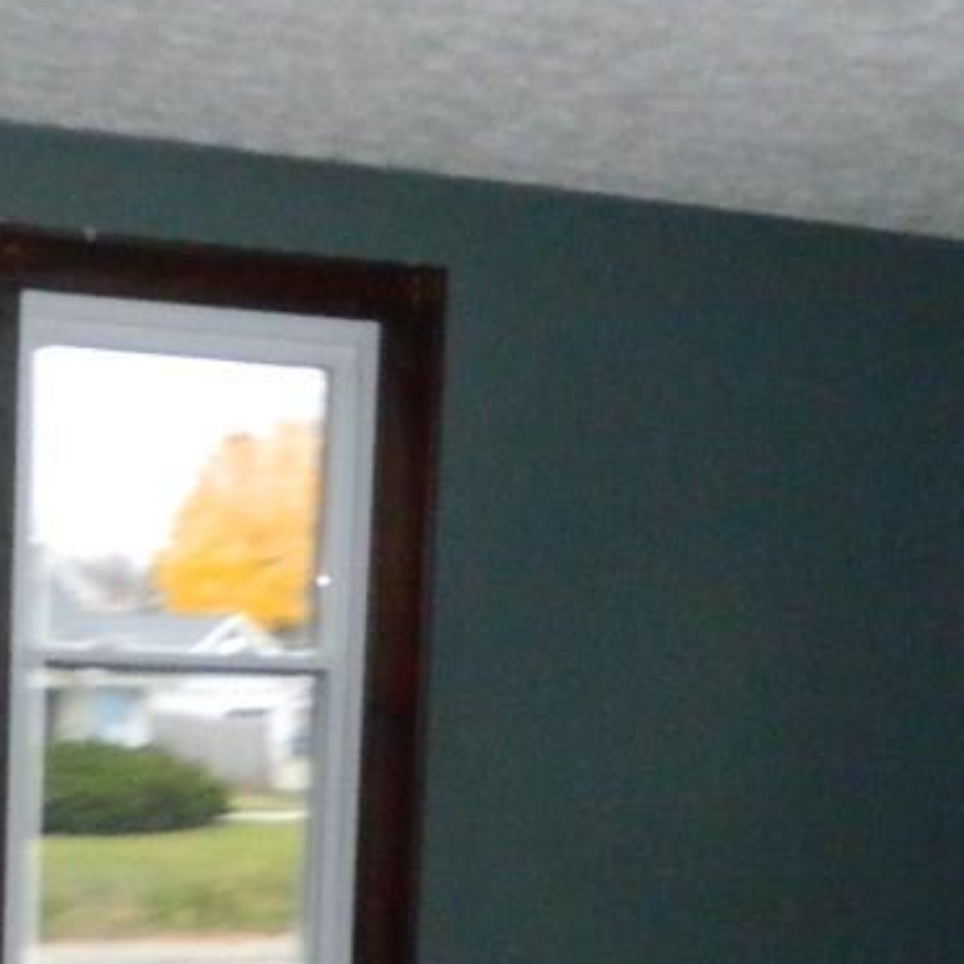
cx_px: 450
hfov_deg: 28.2
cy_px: 798
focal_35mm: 61
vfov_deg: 27.5
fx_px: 1922
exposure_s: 1/30
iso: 800
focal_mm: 4.5
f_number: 8.7
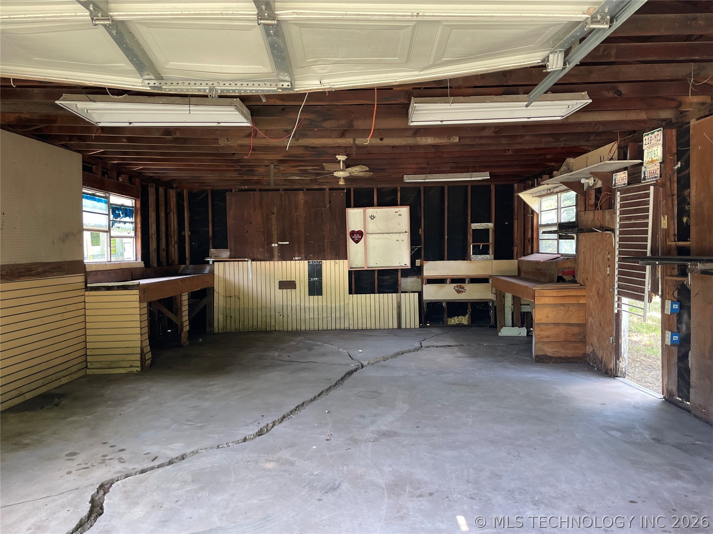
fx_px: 536
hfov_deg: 67.3
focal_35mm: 26
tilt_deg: -1.7
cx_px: 356
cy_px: 267
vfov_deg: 53.1
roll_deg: +1.2
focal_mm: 4.2
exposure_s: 1/120
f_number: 1.6
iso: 125
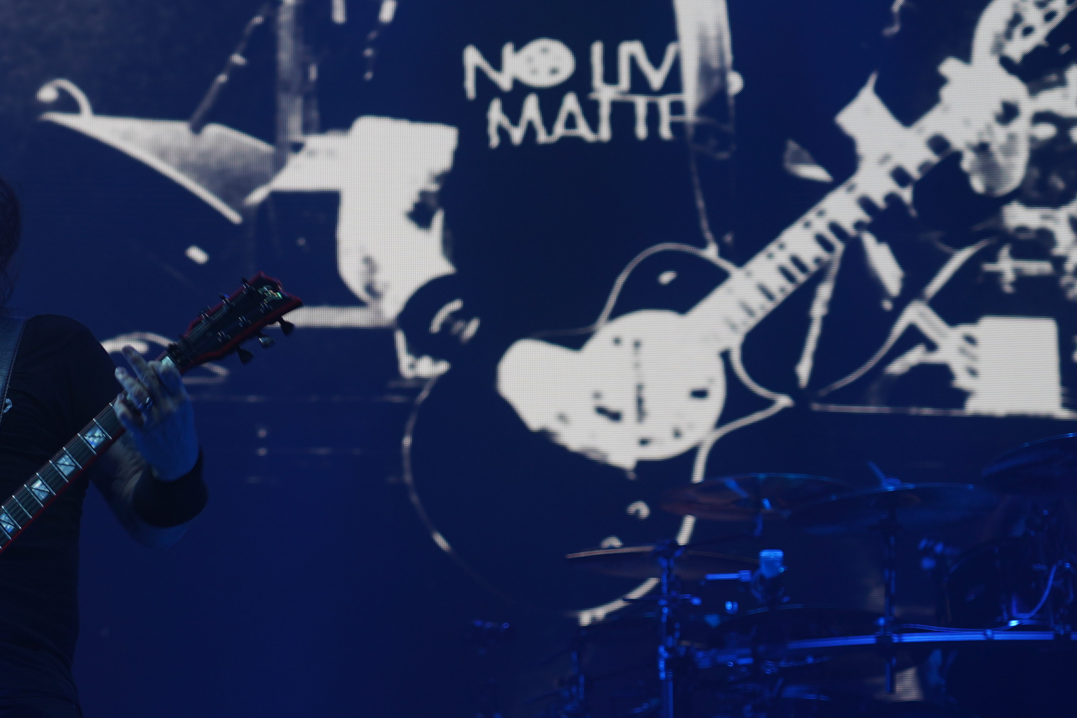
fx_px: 3649
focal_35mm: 122
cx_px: 73
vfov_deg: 11.2
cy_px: 536
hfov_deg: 16.5
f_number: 4
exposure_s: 1/80
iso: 100
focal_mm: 65
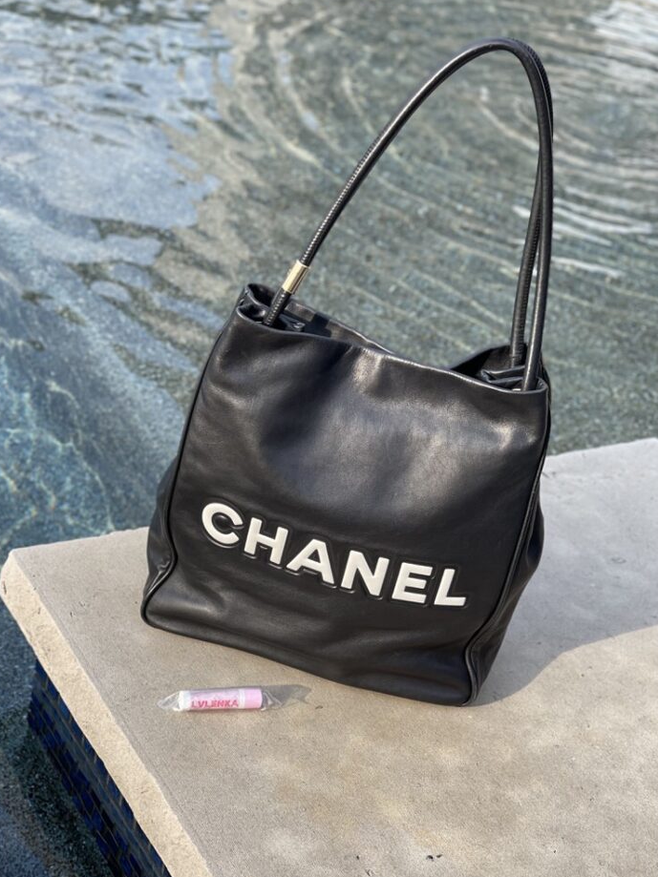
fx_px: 1648
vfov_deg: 29.8
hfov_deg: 22.6
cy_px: 436
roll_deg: -13.9
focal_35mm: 65
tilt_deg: -31.1
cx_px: 328
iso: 20
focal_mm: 7.5
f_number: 2.2
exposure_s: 1/124
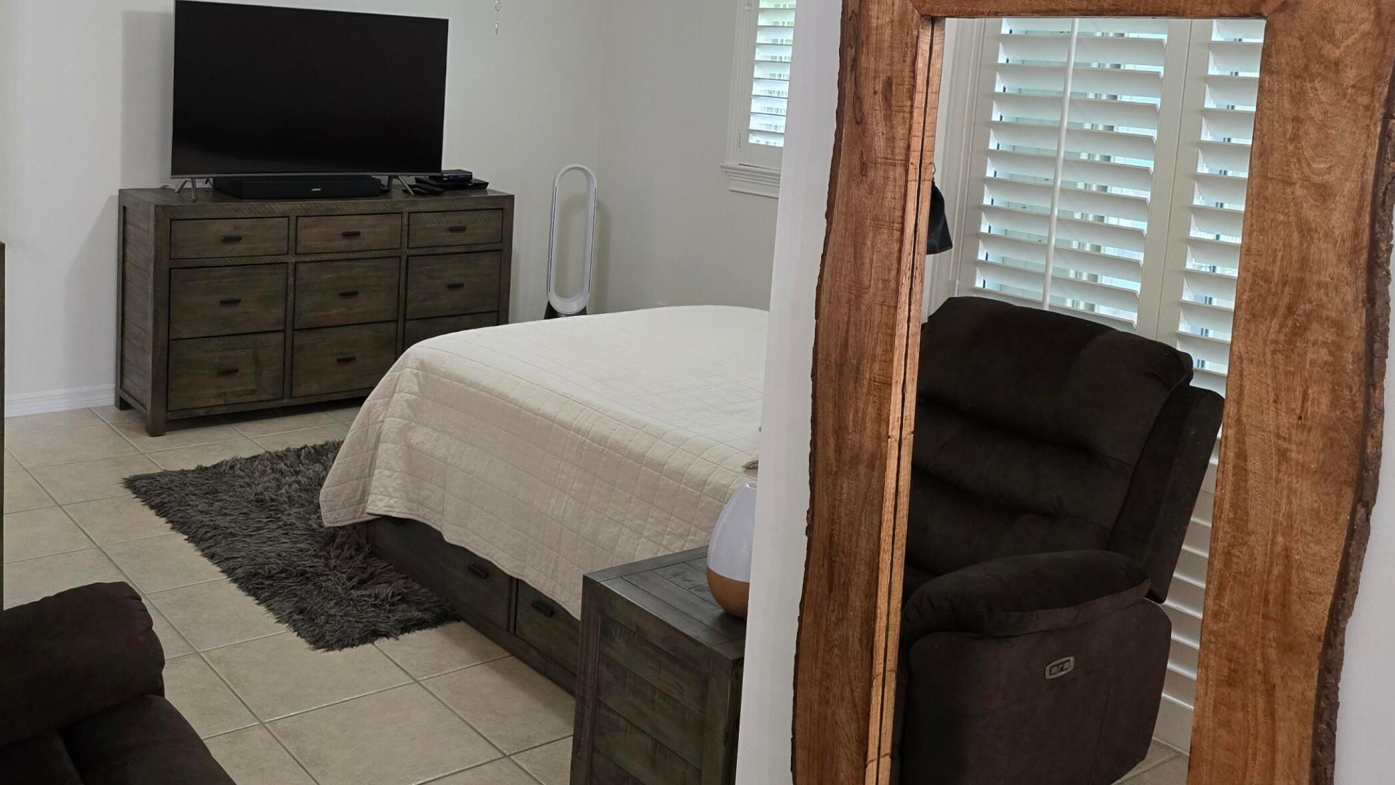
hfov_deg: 54.9
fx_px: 1332
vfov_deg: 32.3
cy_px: 216
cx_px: 552
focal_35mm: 36
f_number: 1.7
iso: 500
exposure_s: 1/120
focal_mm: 6.3
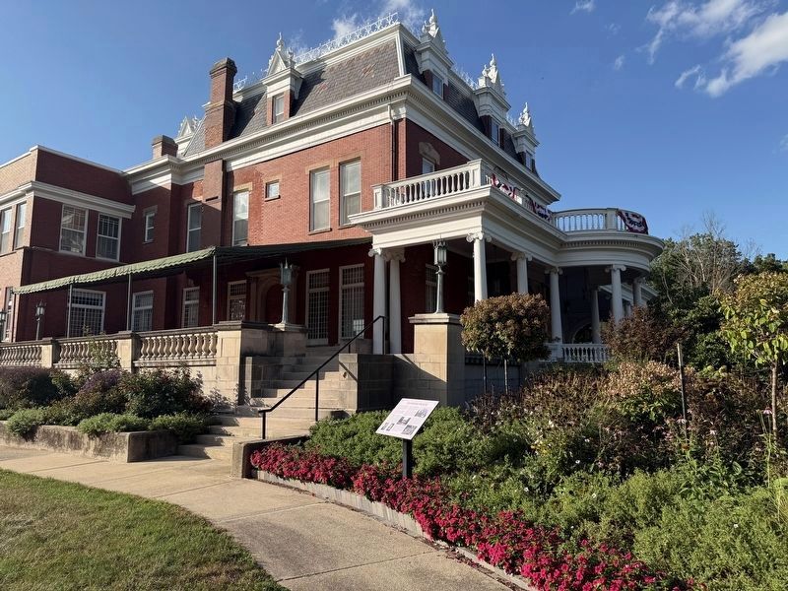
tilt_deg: +8.2
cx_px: 394
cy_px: 296
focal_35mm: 24
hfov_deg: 71.6
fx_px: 546
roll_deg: -0.4
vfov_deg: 56.8
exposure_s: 1/3021
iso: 80
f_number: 1.78
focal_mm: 6.76
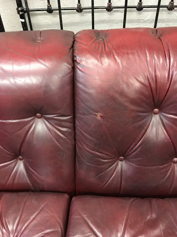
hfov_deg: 48.2
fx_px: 198
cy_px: 118
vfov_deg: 61.7
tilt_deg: -46.0
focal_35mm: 29
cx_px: 88
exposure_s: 1/10
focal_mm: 4.15
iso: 100
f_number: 2.2
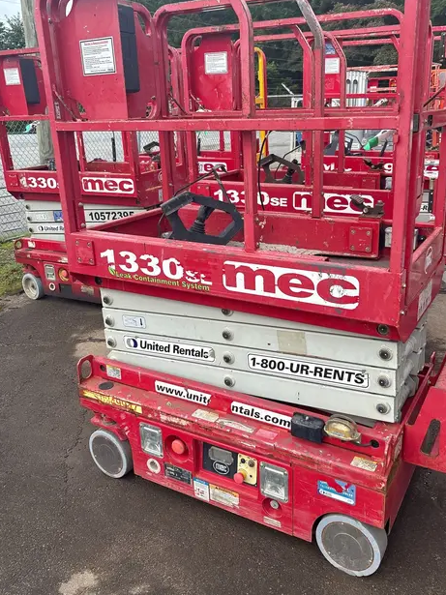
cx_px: 253
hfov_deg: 45.3
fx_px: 533
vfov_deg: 58.3
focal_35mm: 31
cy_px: 272
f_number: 1.6
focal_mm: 5.96
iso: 50
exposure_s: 1/1311
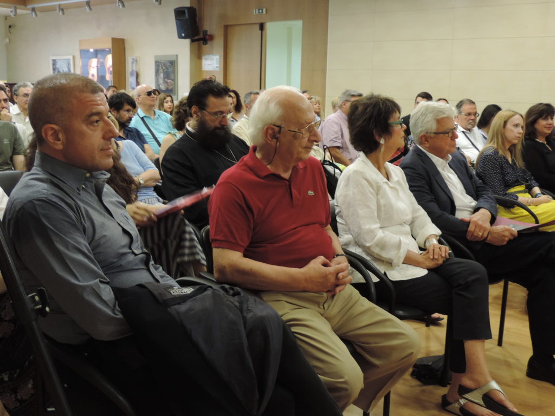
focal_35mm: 40
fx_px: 641
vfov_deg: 36.0
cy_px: 208
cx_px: 278
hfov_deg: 46.8
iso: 400
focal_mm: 7.1
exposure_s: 1/13
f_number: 3.3
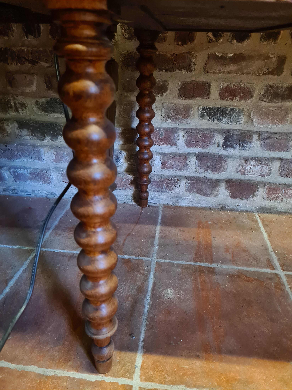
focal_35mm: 26
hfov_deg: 53.1
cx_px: 146
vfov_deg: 67.3
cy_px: 195
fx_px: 292
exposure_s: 1/25
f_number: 1.8
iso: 800
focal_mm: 5.4
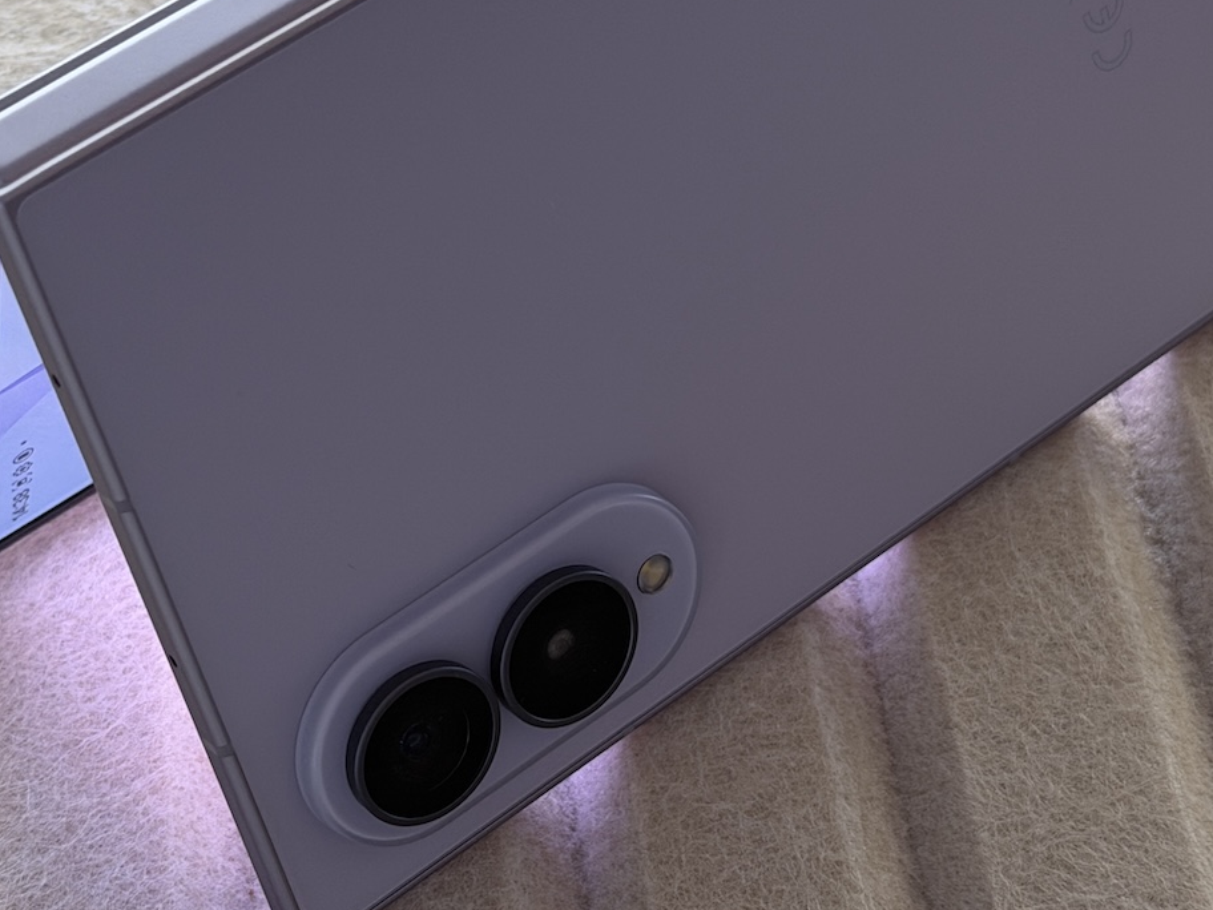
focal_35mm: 100
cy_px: 247
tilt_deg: -46.4
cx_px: 662
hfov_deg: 19.6
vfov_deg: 14.7
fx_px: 3504
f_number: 1.78
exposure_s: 1/97
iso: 100
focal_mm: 6.76
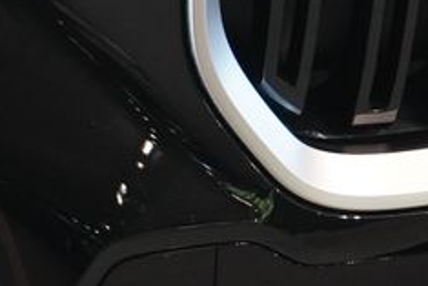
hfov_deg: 6.7
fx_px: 3581
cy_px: -278
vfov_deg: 4.5
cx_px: -328
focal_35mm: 301
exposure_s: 1/160
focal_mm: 69
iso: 4000
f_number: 5.6
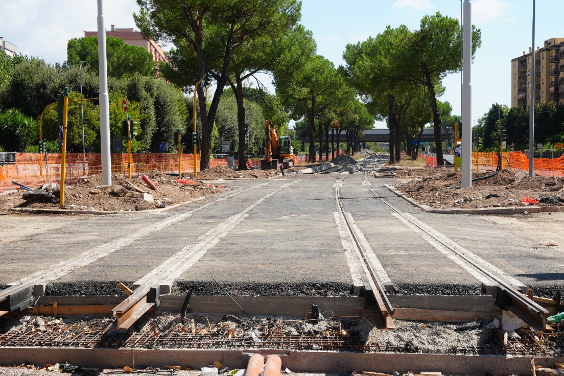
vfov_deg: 26.7
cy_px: 194
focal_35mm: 51
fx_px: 792
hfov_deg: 39.2
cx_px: 277
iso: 100
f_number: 10
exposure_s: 1/125
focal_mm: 31
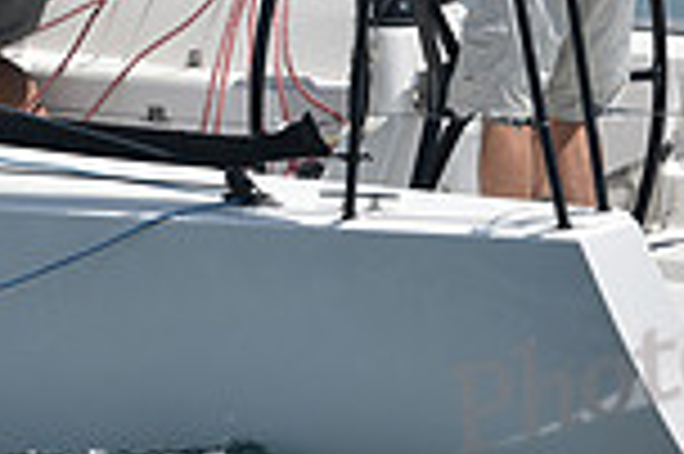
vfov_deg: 1.8
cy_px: -290
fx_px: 14500
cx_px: 220
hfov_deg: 2.7
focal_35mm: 764
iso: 250
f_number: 11
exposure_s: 1/800
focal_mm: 200
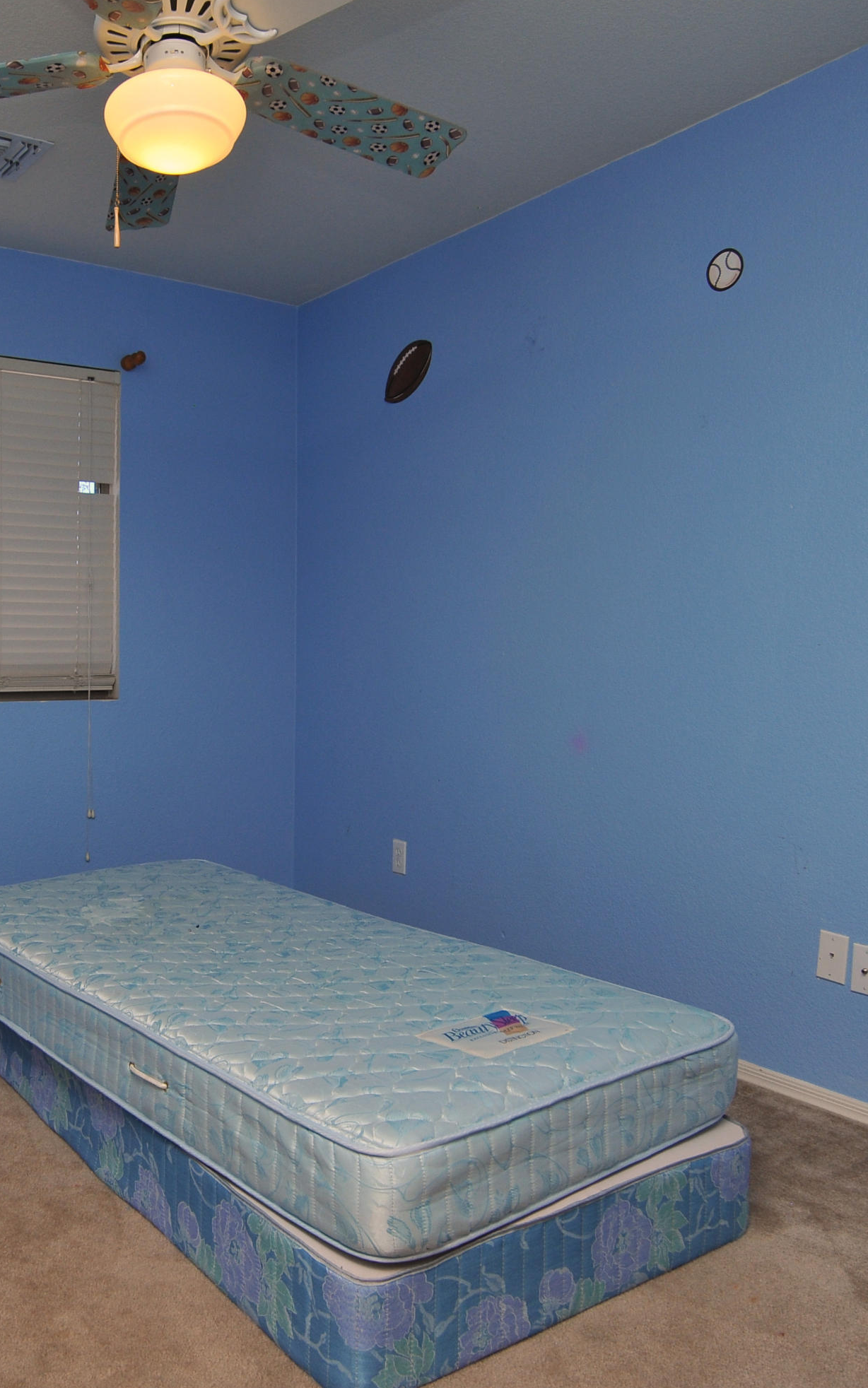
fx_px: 1059
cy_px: 690
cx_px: 215
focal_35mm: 28
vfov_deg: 66.5
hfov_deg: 43.1
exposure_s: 1/125
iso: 800
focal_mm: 18
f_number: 11
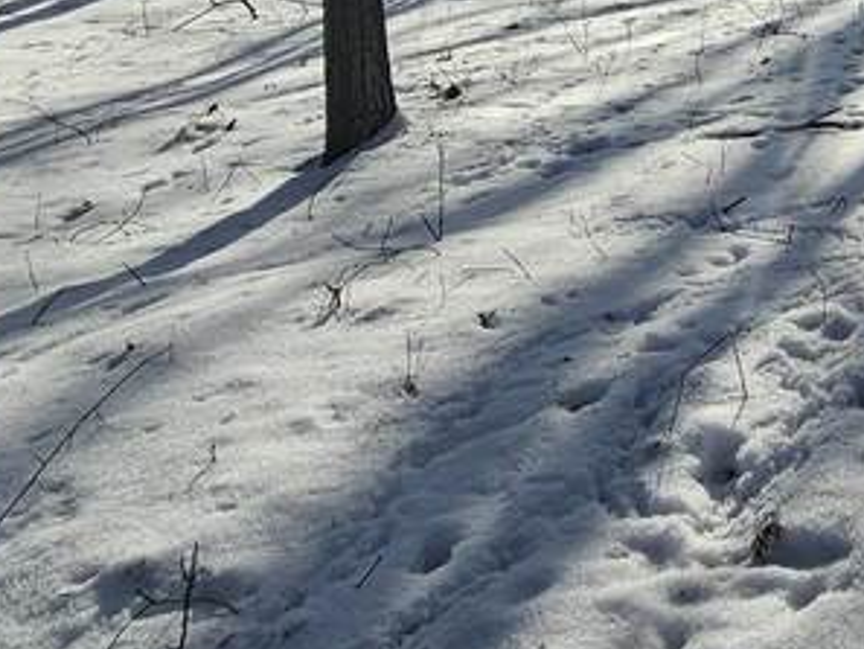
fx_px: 1398
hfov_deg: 27.6
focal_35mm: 56
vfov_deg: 21.0
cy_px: -390
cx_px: 1169
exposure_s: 1/4244
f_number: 2.2
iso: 50
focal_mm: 2.2
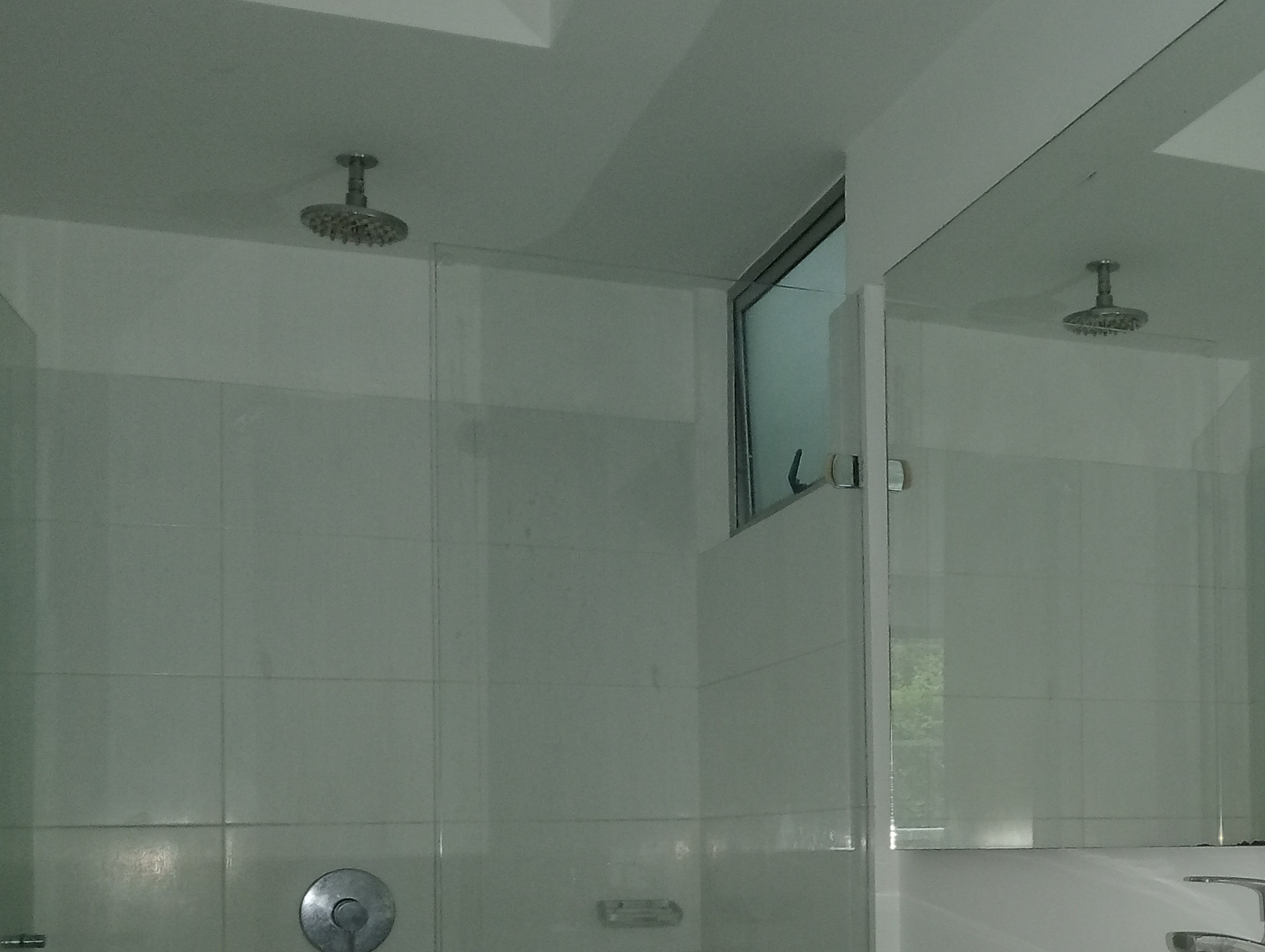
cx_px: 1033
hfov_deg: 36.7
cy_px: 790
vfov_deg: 28.4
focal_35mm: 50
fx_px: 1830
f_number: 1.8
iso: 856
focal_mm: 3.98
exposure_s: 1/25
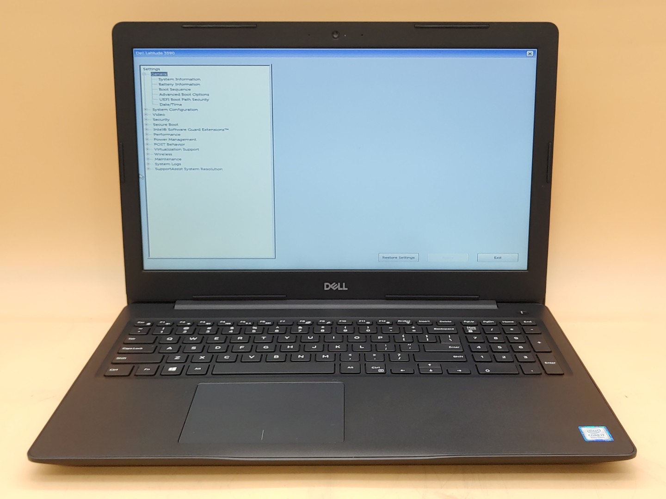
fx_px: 789
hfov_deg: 45.8
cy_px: 250
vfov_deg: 35.1
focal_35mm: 41
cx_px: 333
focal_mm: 4.36
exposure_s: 1/61
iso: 50
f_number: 1.8
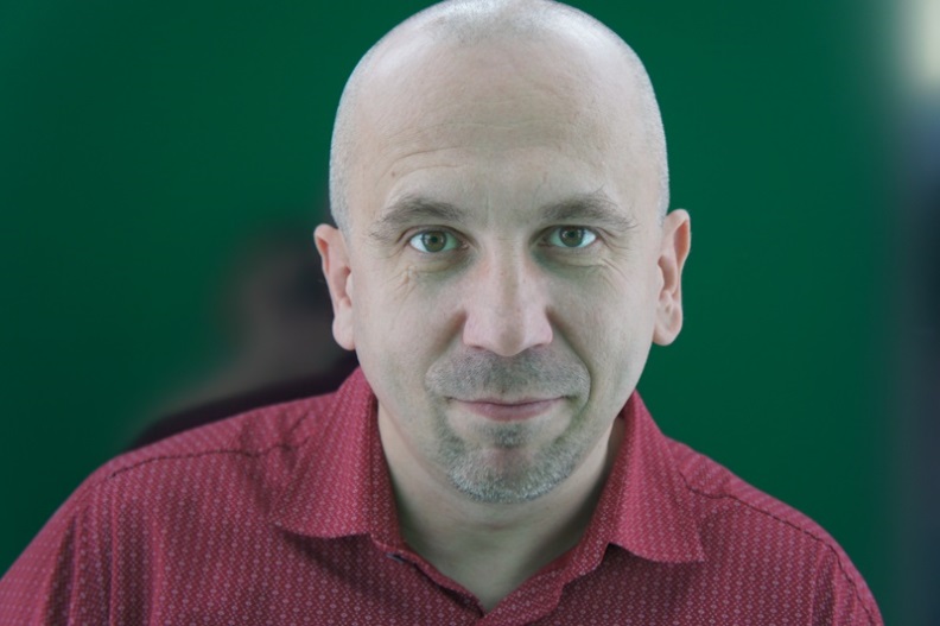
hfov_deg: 34.2
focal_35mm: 58
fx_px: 1526
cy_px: 313
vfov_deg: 23.2
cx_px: 470
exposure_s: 1/60
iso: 500
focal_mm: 39
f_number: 4.5
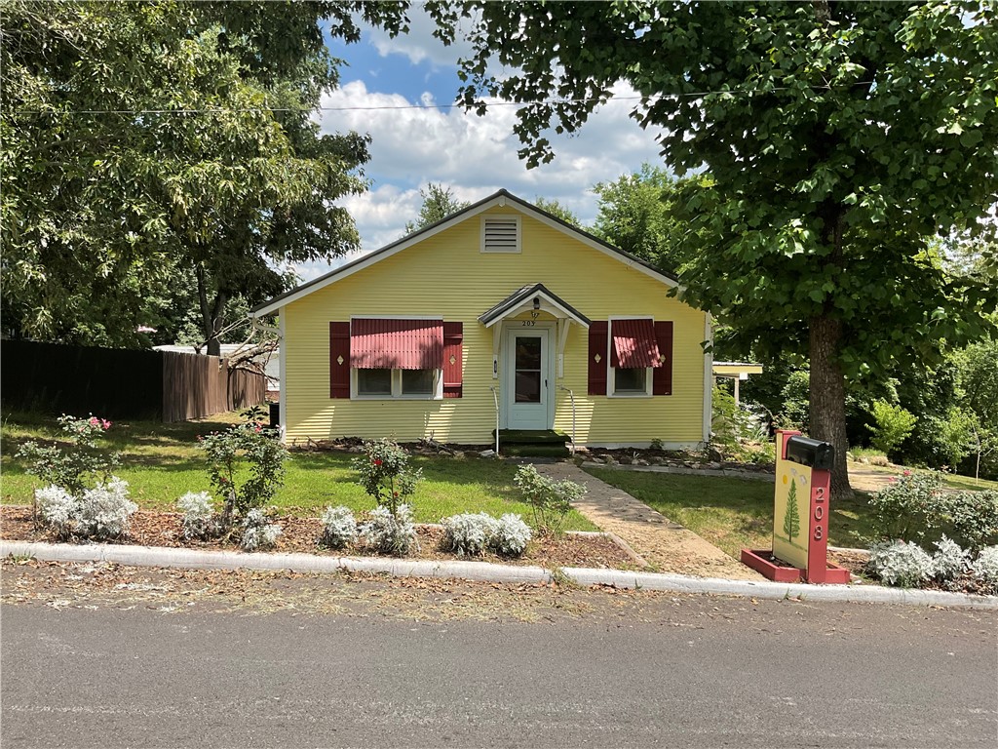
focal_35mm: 29
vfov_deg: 48.2
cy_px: 374
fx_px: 836
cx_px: 499
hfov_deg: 61.7
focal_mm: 3
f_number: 1.8
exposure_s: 1/1279
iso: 16
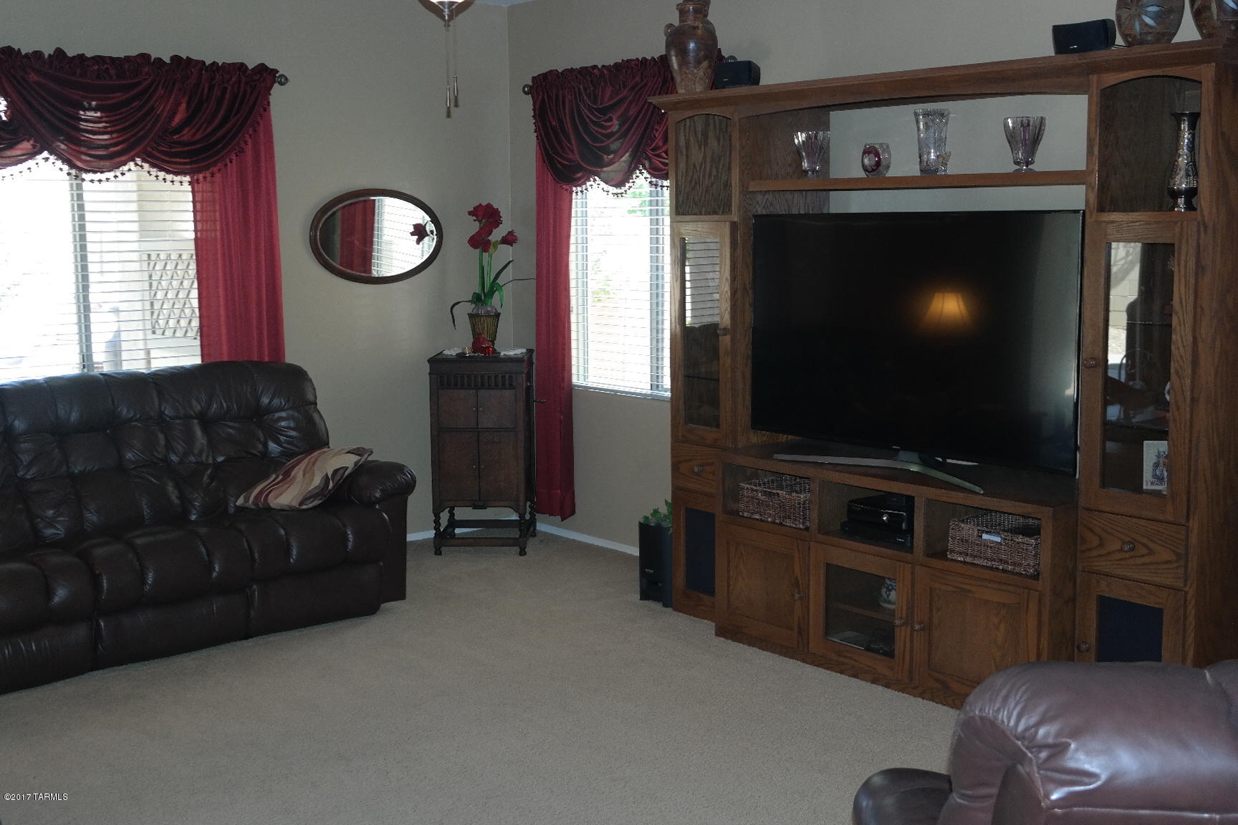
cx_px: 619
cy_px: 412
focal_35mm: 43
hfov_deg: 45.4
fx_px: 1479
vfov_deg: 31.2
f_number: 4
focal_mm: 28
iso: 400
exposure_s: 1/50
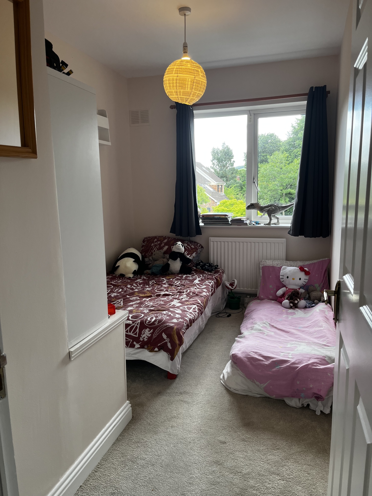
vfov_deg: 67.3
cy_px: 248
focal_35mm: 26
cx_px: 186
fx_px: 373
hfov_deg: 53.1
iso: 80
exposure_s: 1/121
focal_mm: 5.1
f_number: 1.6
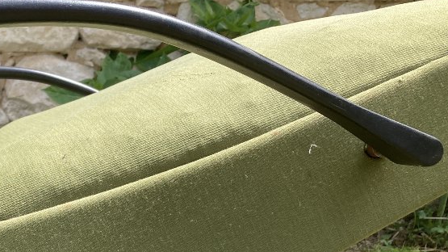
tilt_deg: -12.2
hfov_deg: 29.5
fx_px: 784
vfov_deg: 17.4
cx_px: -13
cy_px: 304
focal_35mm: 66
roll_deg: -1.4
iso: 20
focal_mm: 3.99
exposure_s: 1/571
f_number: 1.8
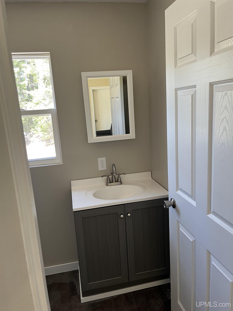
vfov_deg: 67.3
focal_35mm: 26
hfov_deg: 53.1
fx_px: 233
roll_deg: +4.5
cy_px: 156
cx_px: 116
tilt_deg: -11.6
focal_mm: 5.1
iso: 125
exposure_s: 1/92
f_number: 1.6
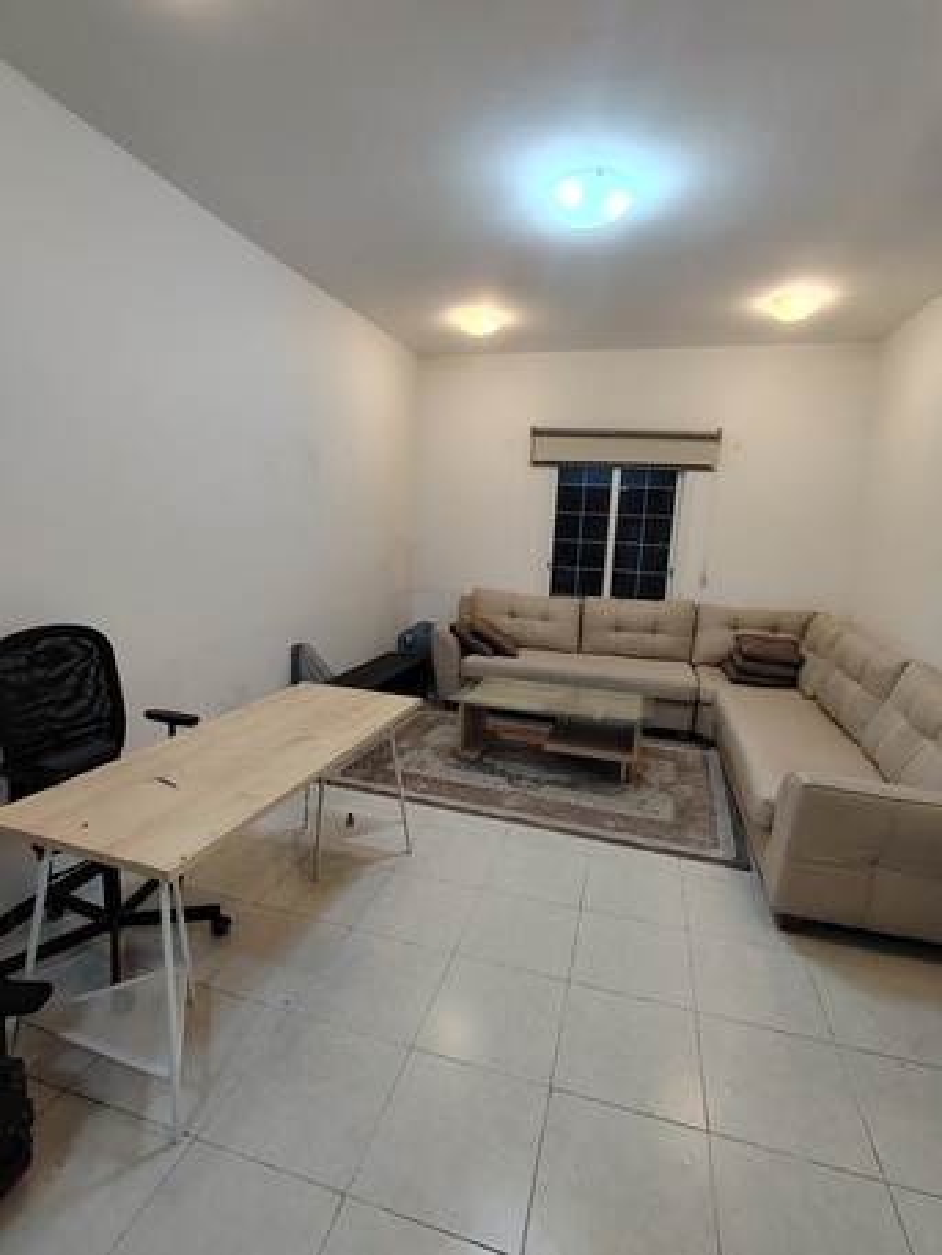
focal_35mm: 17
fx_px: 617
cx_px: 471
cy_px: 628
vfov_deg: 91.0
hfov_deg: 74.8
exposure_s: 1/50
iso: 189
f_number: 2.2
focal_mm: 1.42
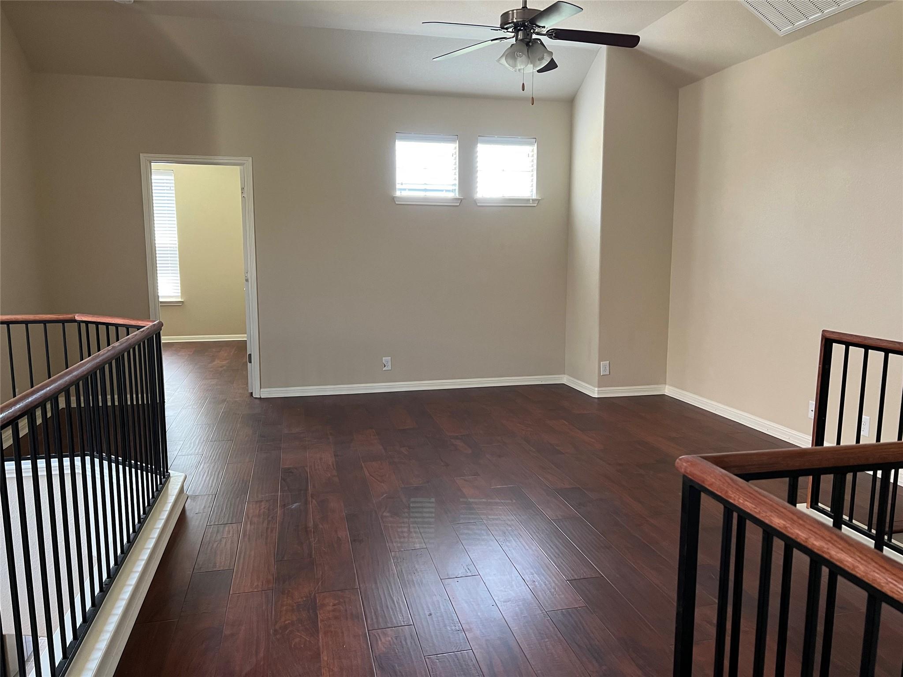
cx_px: 452
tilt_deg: -8.5
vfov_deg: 53.1
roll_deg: +0.0
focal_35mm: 26
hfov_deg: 67.3
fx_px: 678
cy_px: 338
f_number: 1.5
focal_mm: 5.7
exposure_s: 1/60
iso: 250
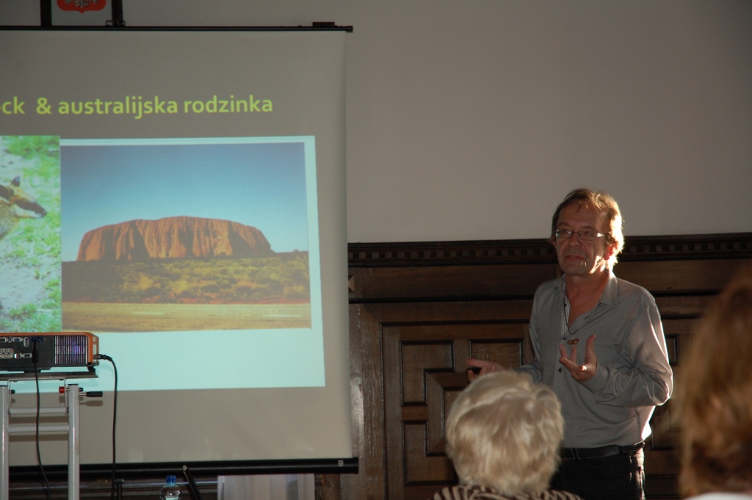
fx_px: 2192
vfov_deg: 13.0
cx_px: 376
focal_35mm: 105
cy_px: 250
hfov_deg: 19.5
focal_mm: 70
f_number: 4.5
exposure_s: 1/60
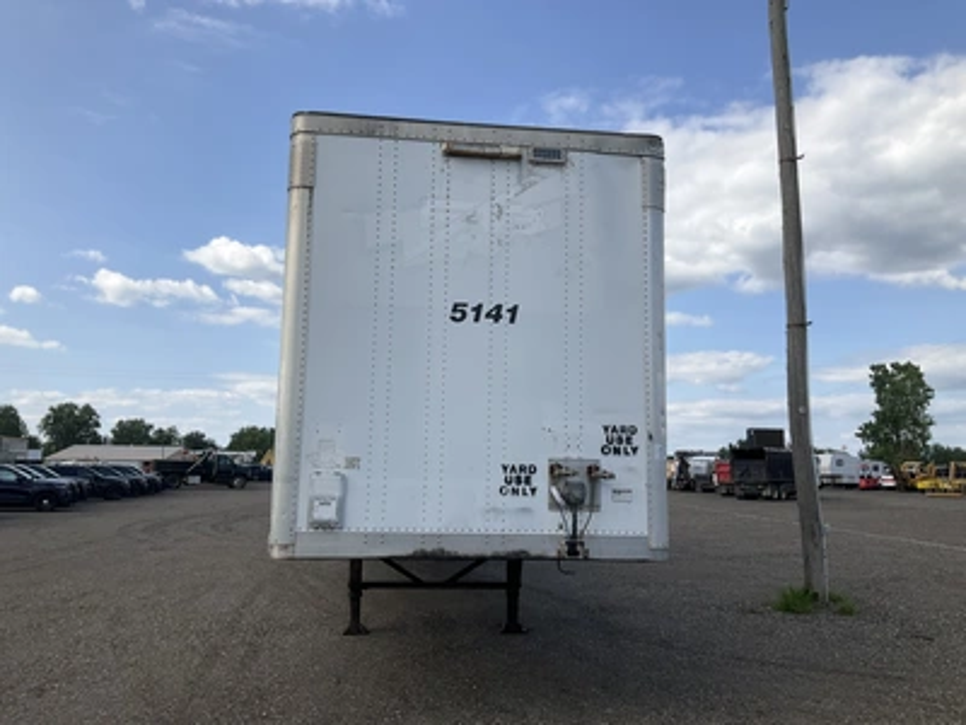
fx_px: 809
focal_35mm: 29
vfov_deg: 48.2
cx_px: 483
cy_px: 362
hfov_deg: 61.7
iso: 25
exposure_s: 1/2058
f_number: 1.8
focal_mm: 3
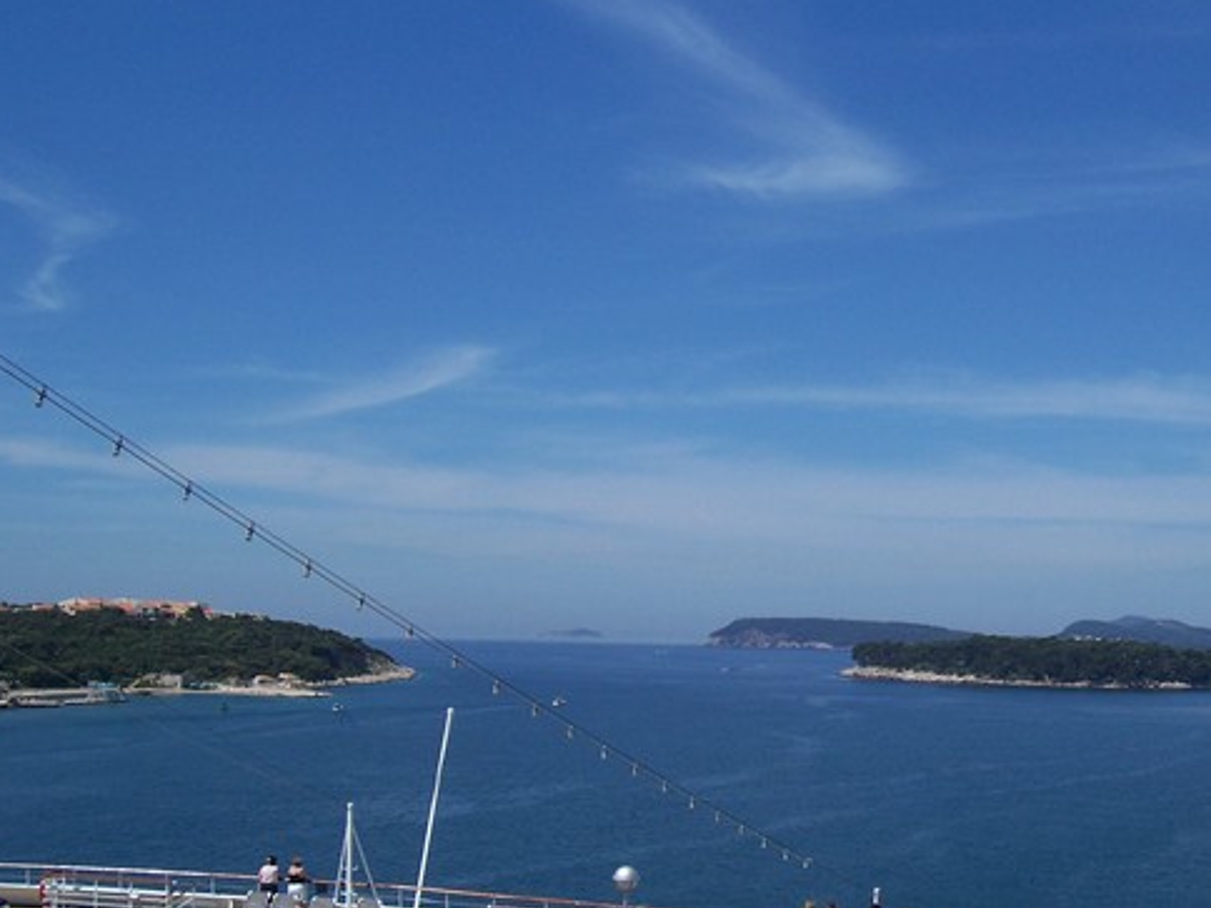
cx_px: 773
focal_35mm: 45
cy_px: 588
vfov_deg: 32.0
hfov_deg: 41.7
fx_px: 1574
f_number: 5.6
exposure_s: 1/750
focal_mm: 5.6
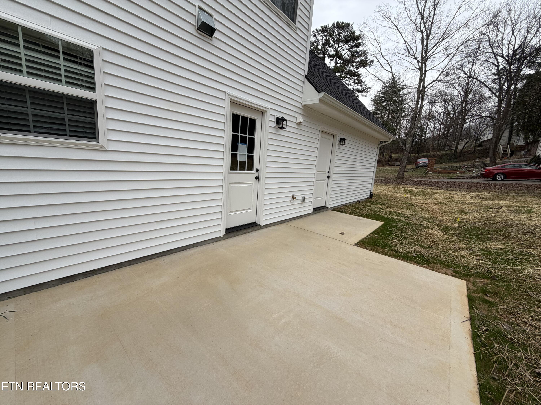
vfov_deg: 85.7
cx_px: 270
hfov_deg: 102.1
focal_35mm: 14
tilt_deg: -9.6
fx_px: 219
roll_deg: -3.5
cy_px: 202
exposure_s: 1/502
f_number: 2.2
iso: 64
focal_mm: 2.22
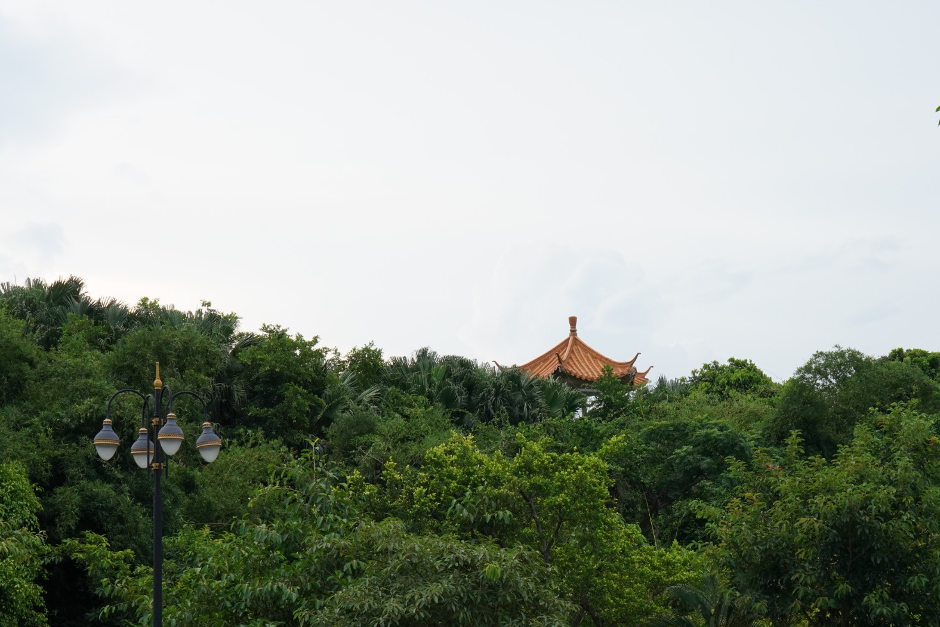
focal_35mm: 78
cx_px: 577
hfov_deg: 25.9
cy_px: 374
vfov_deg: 17.5
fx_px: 2037
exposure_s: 1/125
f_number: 16
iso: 800
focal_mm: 40
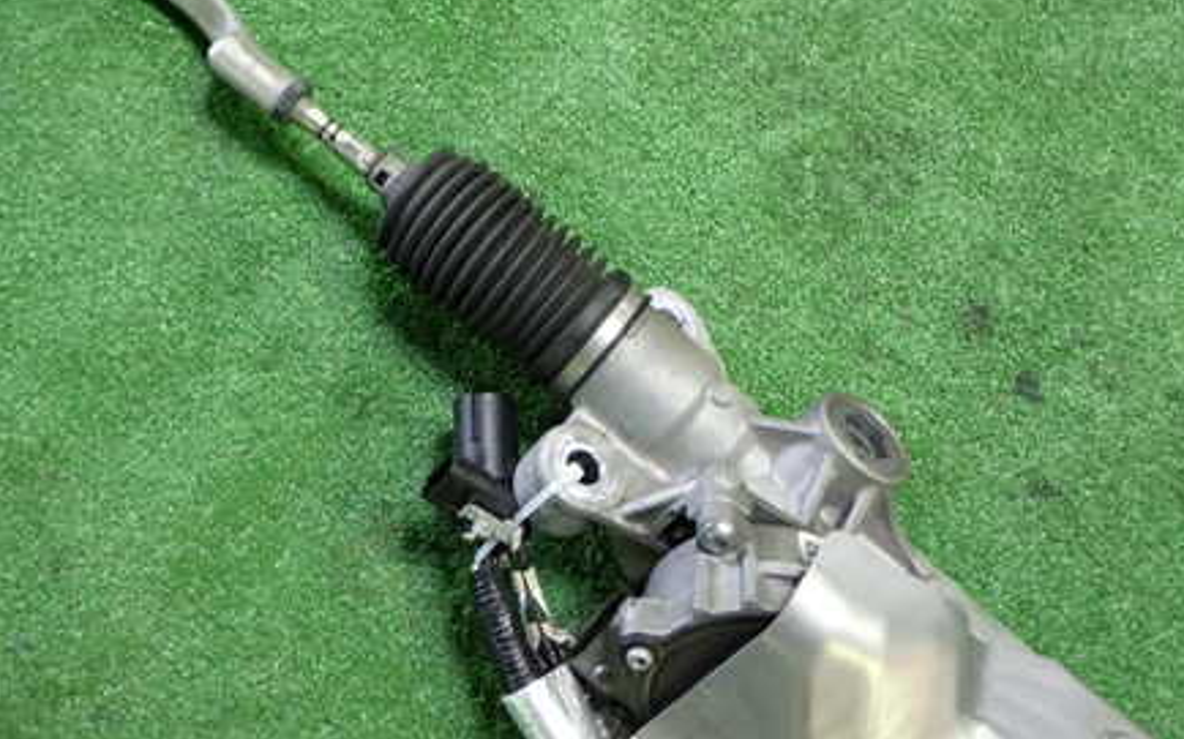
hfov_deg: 45.0
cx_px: 464
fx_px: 1419
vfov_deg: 28.8
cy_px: 199
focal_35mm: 44
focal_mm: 5.4
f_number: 2.3
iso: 250
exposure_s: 1/30
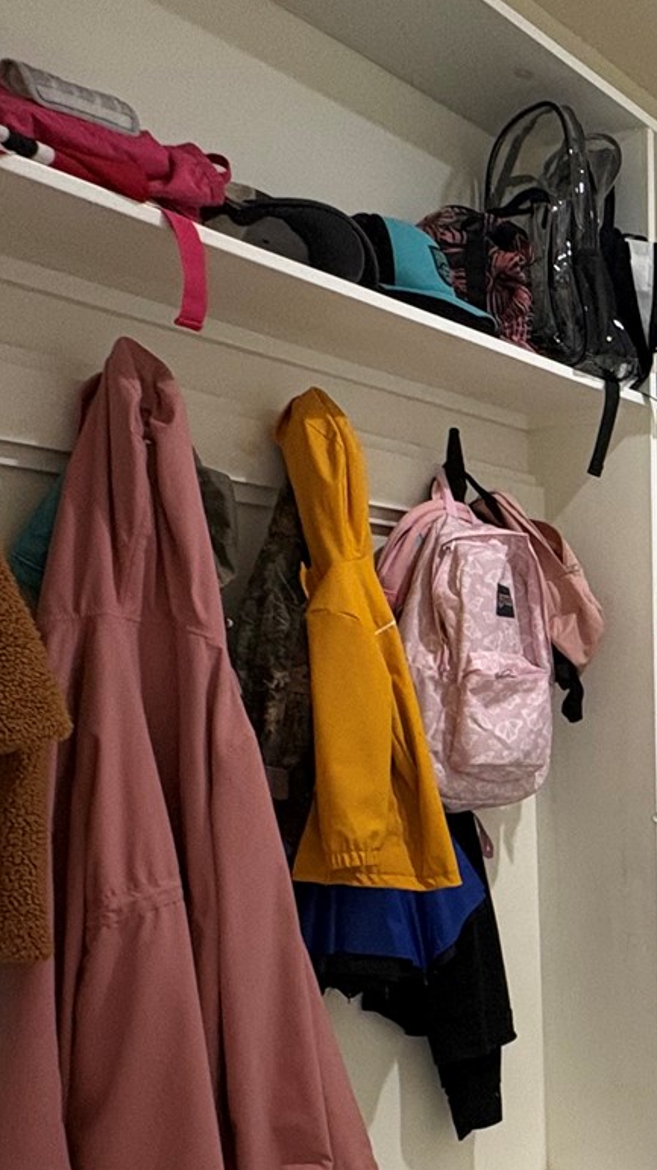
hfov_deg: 25.4
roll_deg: -0.6
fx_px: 1178
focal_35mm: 38
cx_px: 919
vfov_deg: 51.7
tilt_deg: -5.3
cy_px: 791
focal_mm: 2.22
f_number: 2.2
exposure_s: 1/60
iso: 320
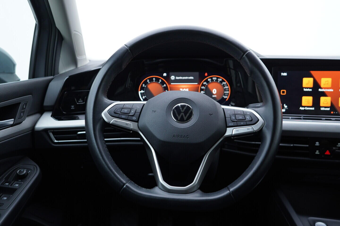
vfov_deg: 36.9
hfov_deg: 53.1
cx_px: 170
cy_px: 113
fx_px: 340
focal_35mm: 36
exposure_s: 1/40
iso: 160
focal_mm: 24
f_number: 2.8
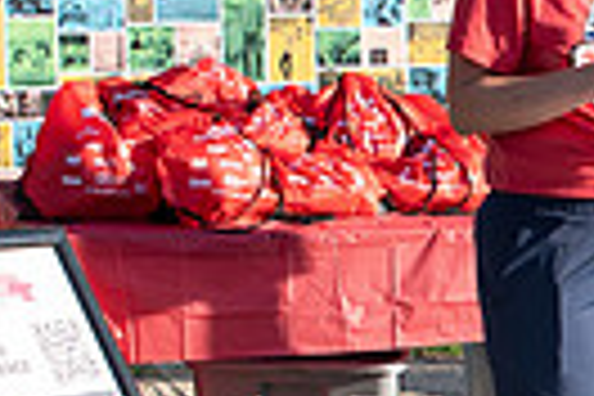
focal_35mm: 151
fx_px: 2491
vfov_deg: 9.0
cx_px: 870
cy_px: 430
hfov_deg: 12.9
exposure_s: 1/400
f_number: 5
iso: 160
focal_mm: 24
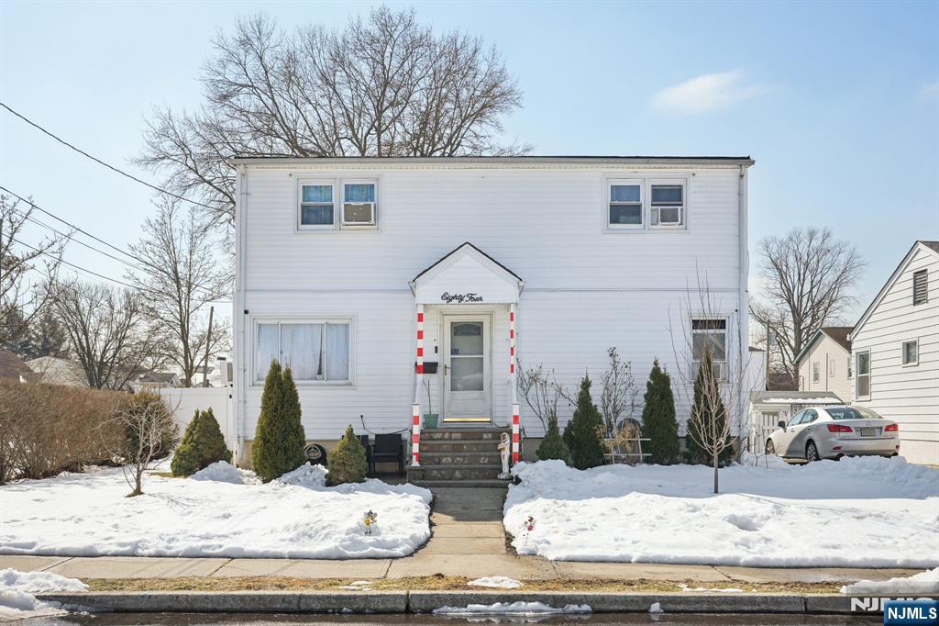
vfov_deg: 41.1
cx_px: 470
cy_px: 313
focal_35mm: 32
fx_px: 834
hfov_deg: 58.7
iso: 100
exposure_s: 1/500
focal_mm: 32
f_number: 8
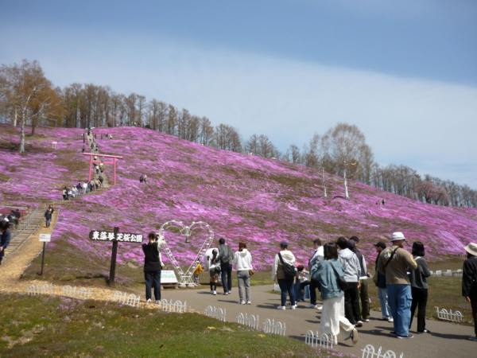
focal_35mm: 33
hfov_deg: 55.4
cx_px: 238
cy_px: 179
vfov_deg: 42.9
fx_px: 455
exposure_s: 1/200
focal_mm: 5.5
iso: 100
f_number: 8
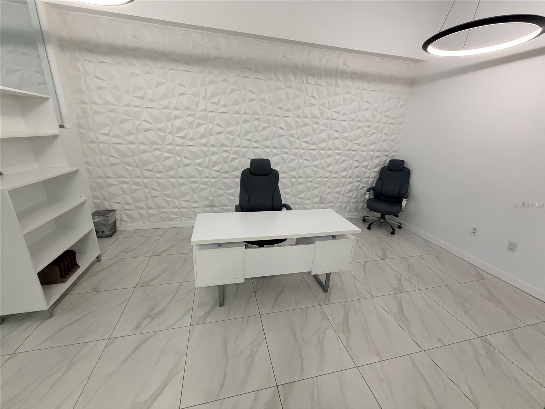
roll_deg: -2.3
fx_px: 220
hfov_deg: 102.1
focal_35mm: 14
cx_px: 272
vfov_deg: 85.7
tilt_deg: -18.6
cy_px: 204
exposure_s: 1/120
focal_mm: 2.22
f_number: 2.2
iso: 320
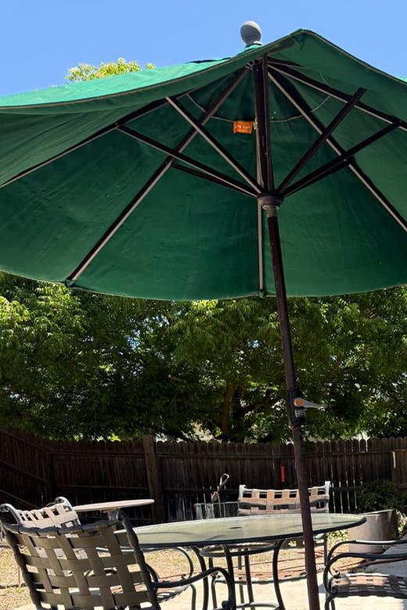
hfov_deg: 26.3
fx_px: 814
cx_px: 428
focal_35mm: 48
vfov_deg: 38.4
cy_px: 545
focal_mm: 6.76
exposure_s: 1/1385
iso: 100
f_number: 1.78
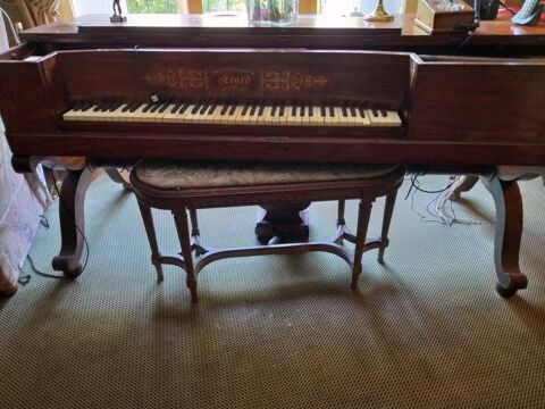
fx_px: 409
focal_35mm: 26
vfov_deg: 53.1
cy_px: 204
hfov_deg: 67.3
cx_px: 272
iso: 250
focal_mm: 3.93
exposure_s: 1/33
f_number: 1.7
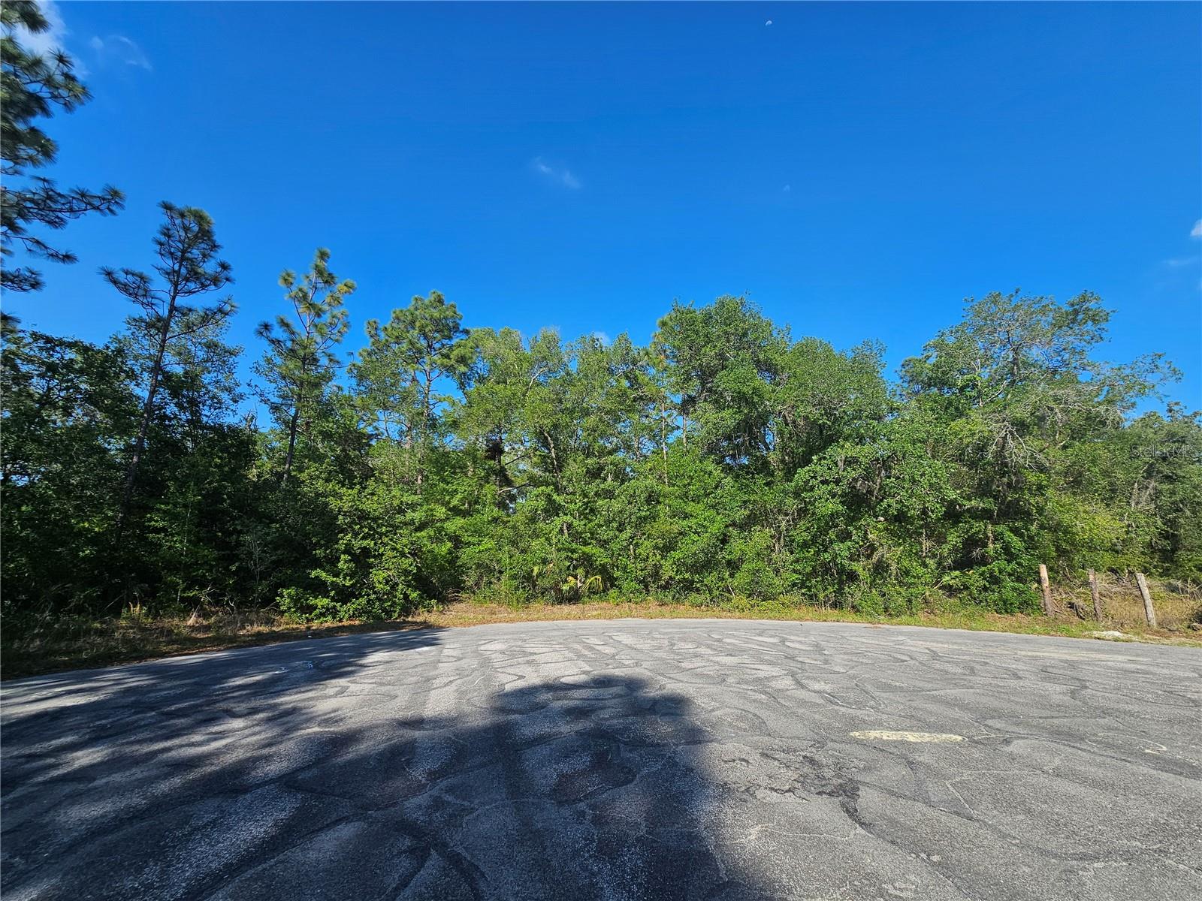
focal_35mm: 13
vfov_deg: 89.9
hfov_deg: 106.2
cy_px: 450
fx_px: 451
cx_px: 601
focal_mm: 2.2
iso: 50
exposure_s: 1/1509
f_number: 2.2
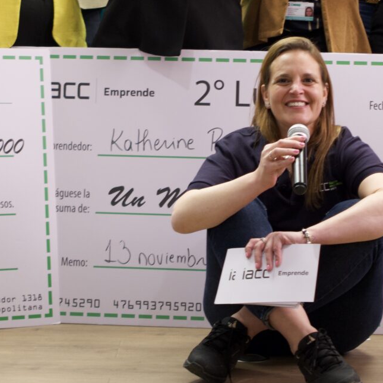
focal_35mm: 118
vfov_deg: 14.7
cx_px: 215
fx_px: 1477
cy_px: 63
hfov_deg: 14.8
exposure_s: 1/125
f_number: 2
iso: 400
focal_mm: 23
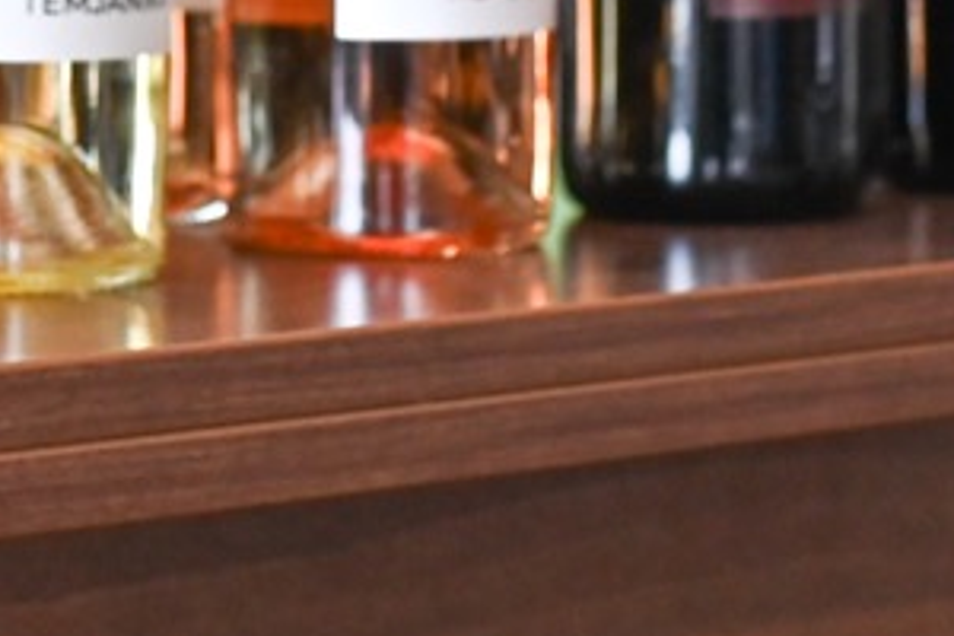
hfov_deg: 8.8
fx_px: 6174
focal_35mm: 233
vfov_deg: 5.7
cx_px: 226
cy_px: -916
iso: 1000
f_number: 3.5
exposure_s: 1/200
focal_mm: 35
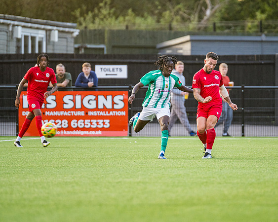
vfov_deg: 3.3
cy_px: 108
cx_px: 182
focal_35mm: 462
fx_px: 3800
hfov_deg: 4.2
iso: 1250
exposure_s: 1/640
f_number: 2.8
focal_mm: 300
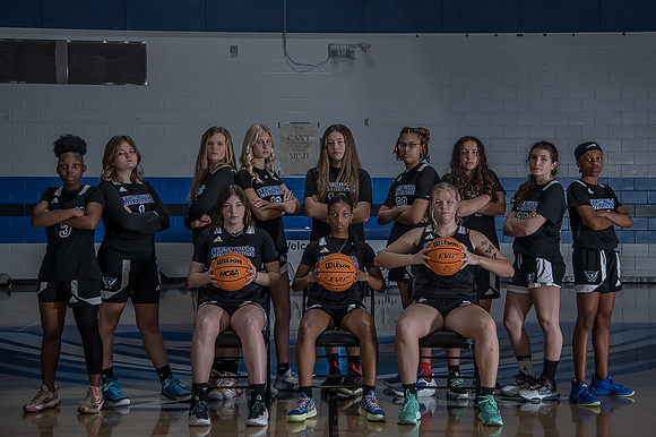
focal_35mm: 74
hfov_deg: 27.3
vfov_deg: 18.4
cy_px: 189
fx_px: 1348
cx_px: 364
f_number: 4
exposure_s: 1/200
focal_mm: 62
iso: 640
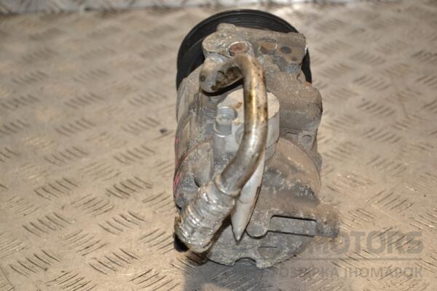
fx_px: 1366
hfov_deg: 18.2
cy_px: 146
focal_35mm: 112
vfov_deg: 12.2
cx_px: 218
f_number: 6.3
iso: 800
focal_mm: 75
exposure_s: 1/200
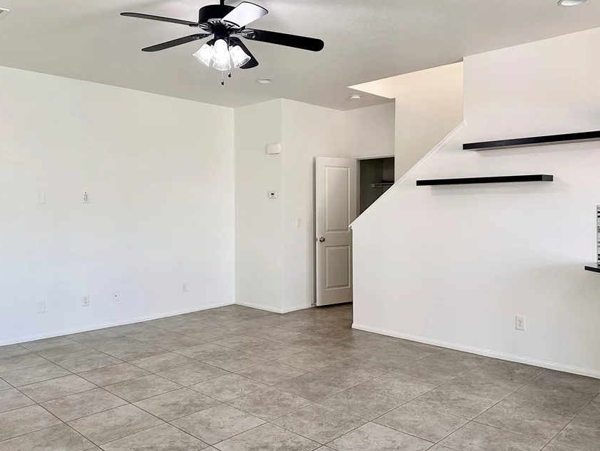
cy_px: 216
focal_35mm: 29
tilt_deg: -0.8
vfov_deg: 48.2
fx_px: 503
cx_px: 285
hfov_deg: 61.6
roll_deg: +0.0
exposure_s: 1/120
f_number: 1.78
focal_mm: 6.86
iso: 200
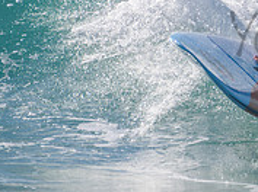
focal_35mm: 1935
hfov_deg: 1.0
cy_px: 30
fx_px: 14393
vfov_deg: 0.8
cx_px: 430
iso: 140
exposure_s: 1/2000
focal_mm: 500
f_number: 5.6
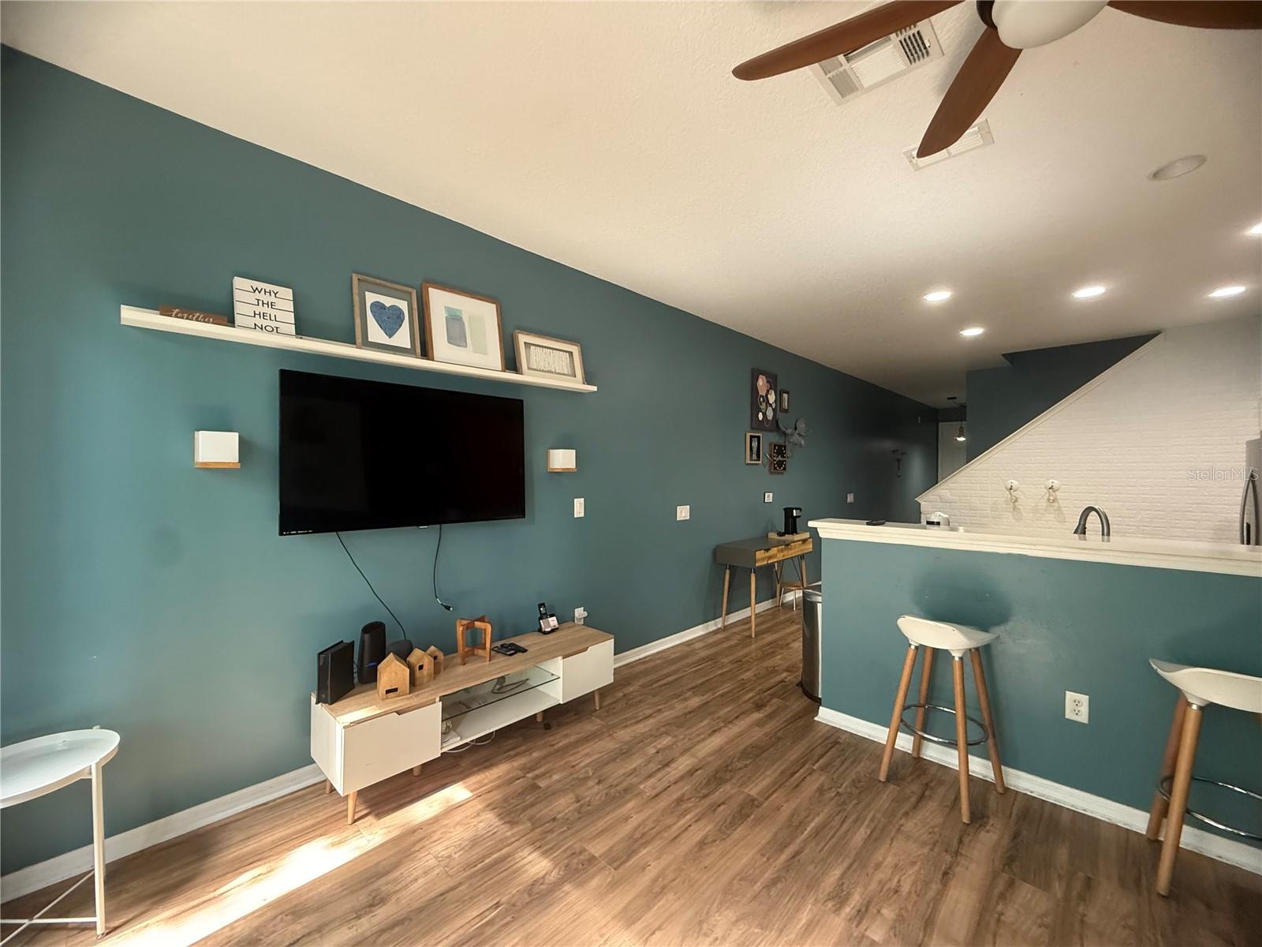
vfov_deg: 85.7
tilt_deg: -0.1
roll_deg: -0.6
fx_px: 510
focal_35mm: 14
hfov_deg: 102.1
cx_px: 631
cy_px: 474
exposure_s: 1/60
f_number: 2.2
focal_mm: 2.22
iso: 640
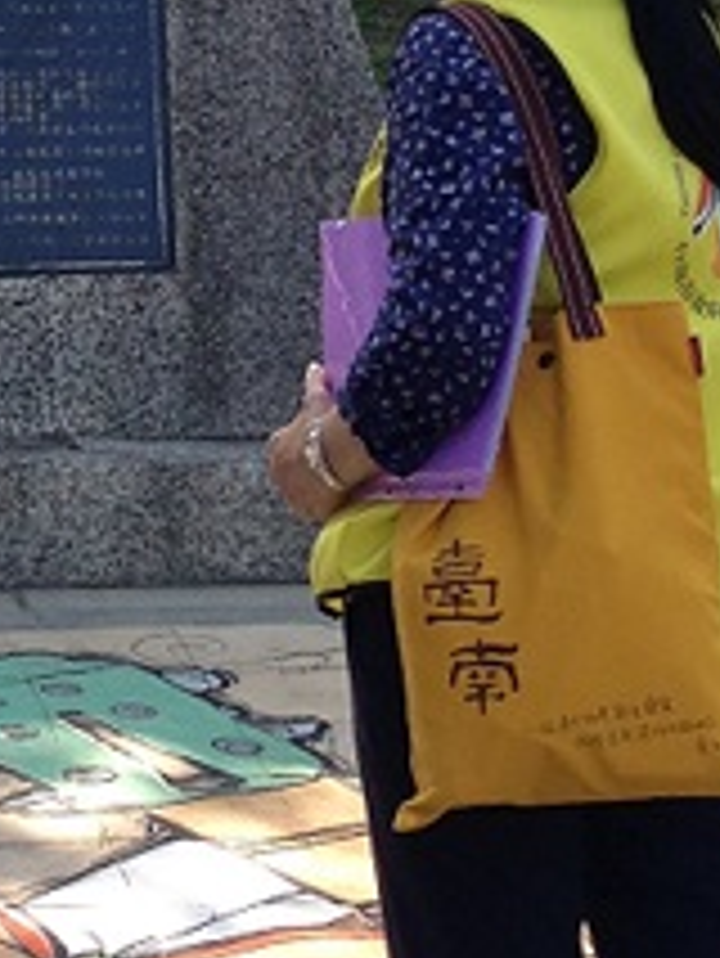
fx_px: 4571
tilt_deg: -5.0
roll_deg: +1.5
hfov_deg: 8.9
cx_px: -144
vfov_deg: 11.9
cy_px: 90
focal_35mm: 165
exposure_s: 1/324
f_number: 2.4
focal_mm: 4.12
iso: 50
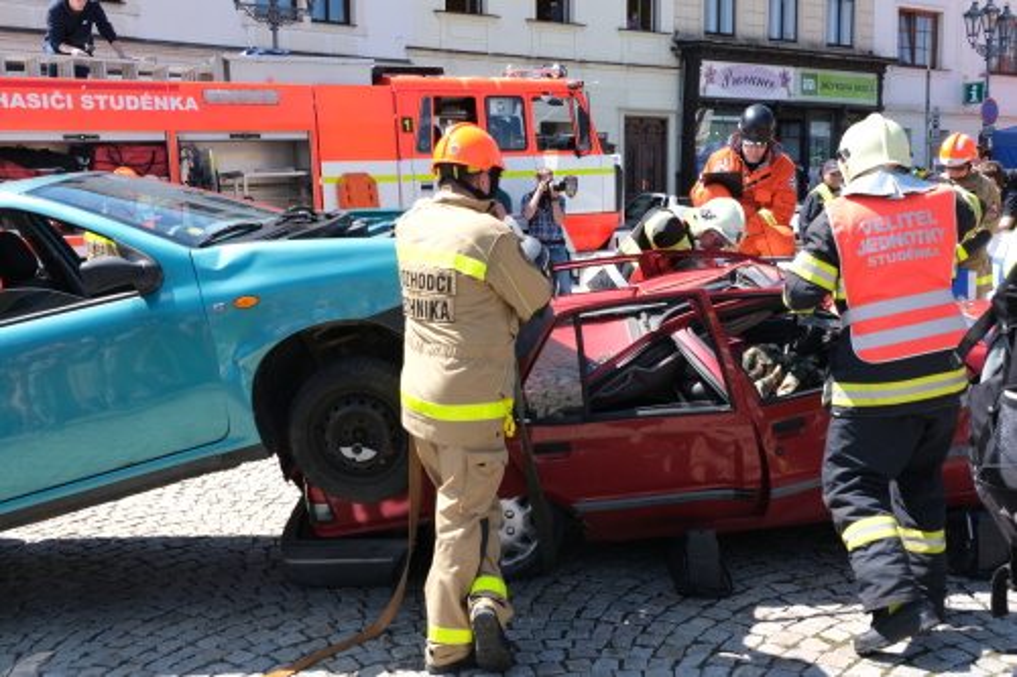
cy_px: 338
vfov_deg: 33.4
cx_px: 508
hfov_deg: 48.5
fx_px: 1130
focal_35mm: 40
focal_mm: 26.6
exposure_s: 1/150
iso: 400
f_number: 10
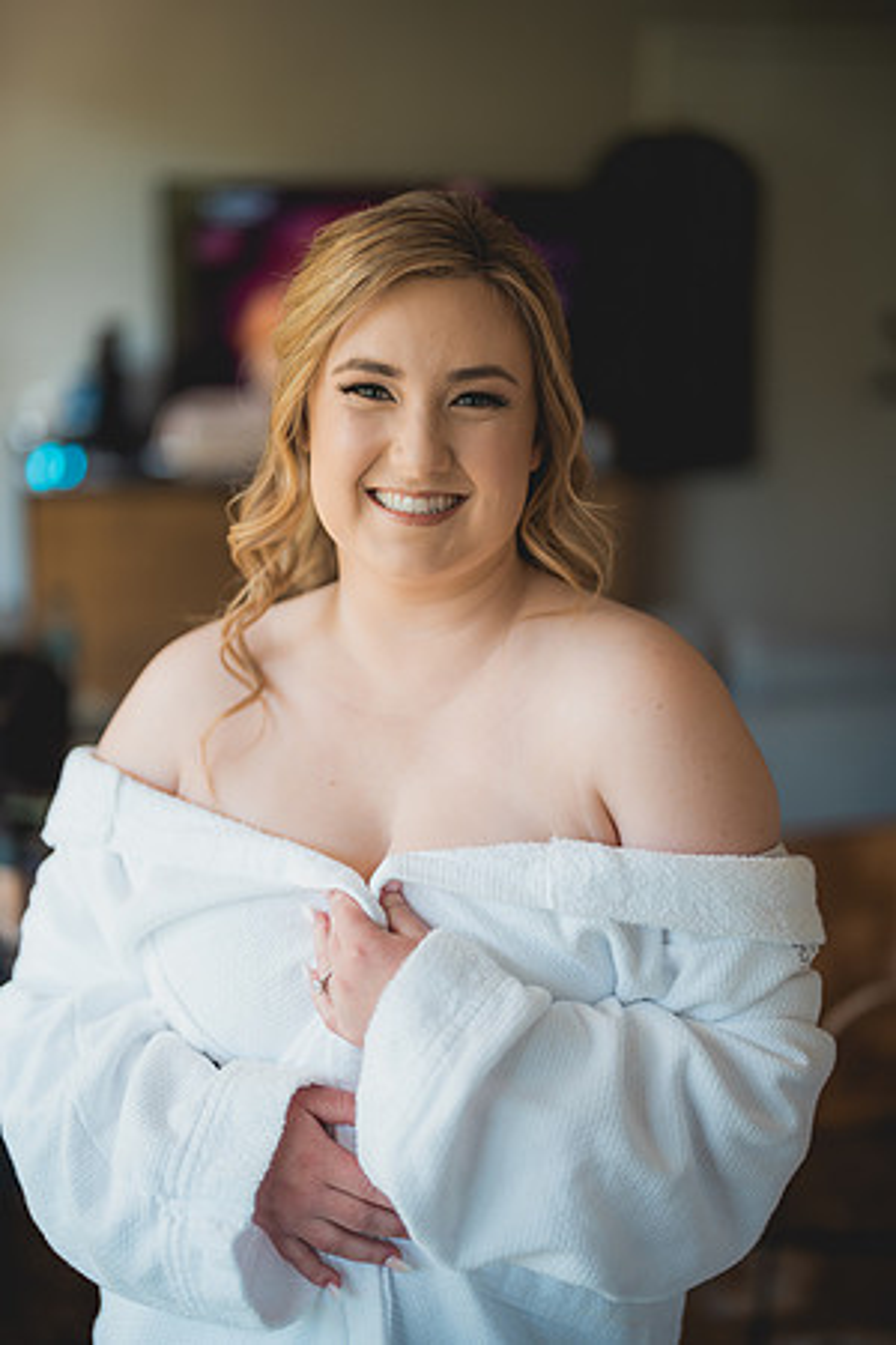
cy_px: 672
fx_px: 1867
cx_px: 448
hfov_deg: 27.0
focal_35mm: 50
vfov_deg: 39.6
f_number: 1.2
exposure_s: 1/200
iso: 160
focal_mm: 50
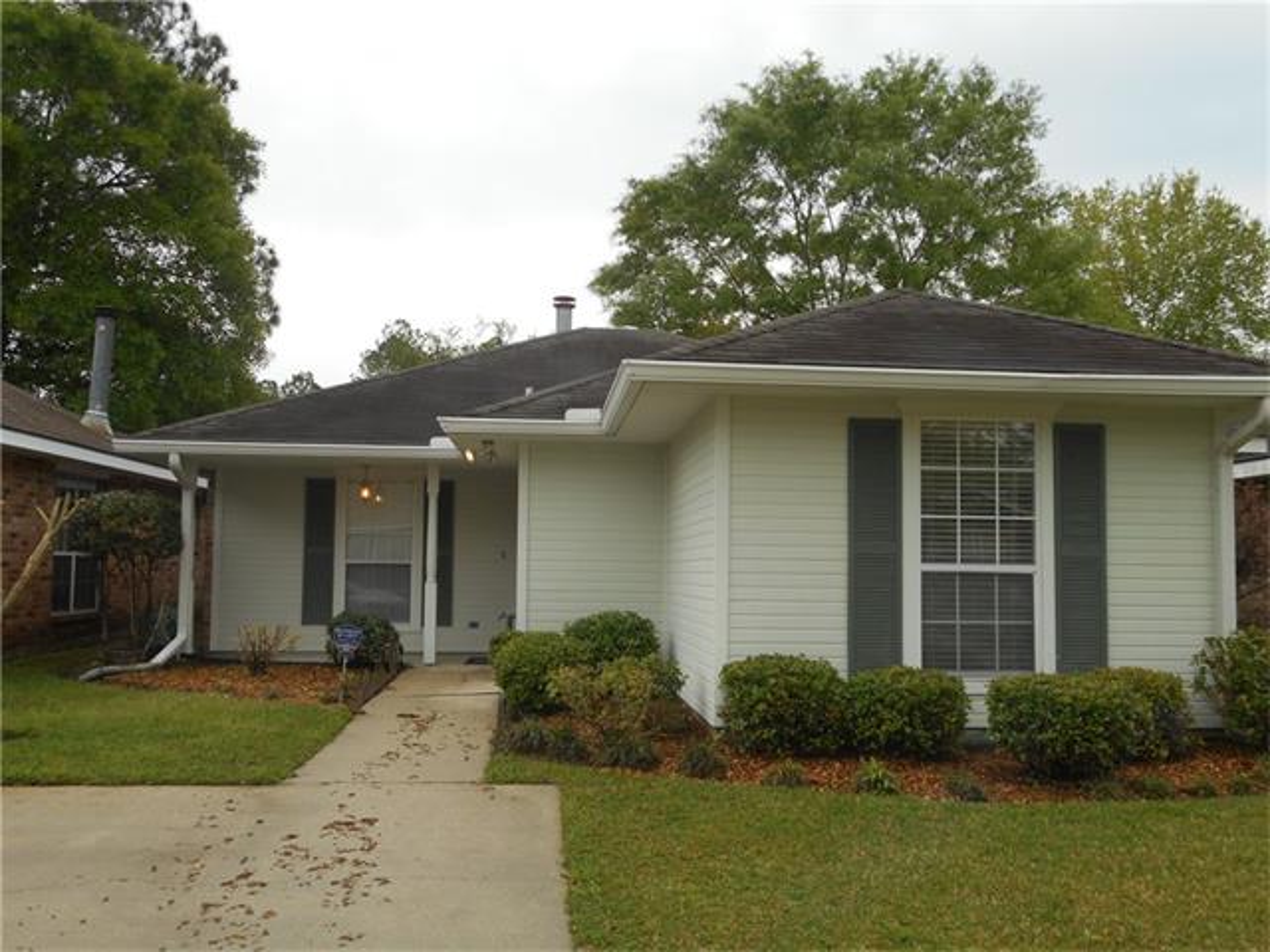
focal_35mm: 34
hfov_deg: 54.0
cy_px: 476
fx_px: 1247
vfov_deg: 41.8
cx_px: 635
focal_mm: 6
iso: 80
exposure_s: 1/125
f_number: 4.2
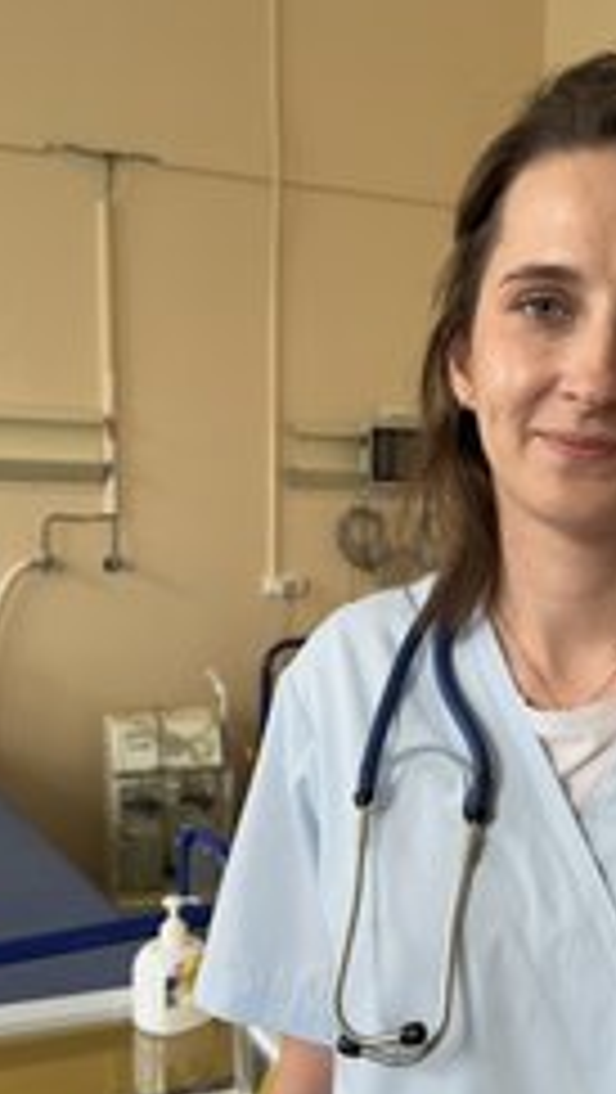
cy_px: 630
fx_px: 1246
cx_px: 391
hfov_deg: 27.6
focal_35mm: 43
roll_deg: -0.5
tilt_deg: -6.1
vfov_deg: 47.2
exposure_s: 1/121
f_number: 1.78
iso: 200
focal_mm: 6.76
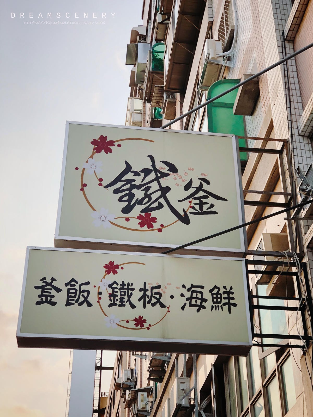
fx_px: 687
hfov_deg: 25.7
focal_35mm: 57
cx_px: 156
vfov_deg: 33.8
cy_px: 208
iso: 25
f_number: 2.8
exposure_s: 1/121
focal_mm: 6.6
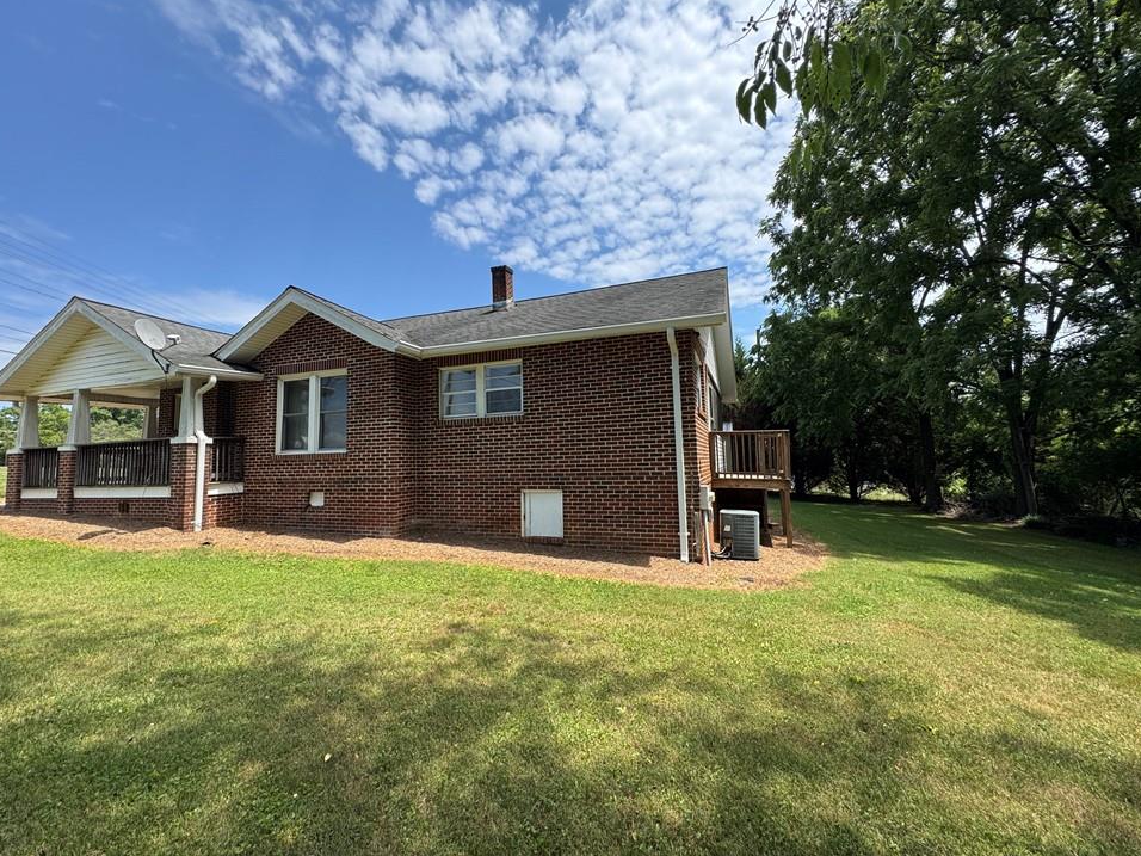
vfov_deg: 81.7
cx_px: 563
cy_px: 418
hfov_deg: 98.2
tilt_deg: +5.4
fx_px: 494
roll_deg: +1.8
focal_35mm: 15
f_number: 2.2
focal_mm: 2.22
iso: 50
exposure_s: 1/1020
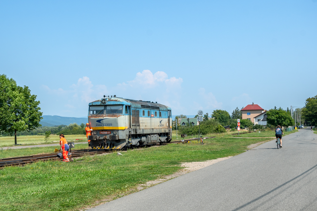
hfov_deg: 41.1
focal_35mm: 48
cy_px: 106
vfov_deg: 28.1
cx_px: 158
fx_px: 423
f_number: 9
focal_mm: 32
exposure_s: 1/640
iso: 125
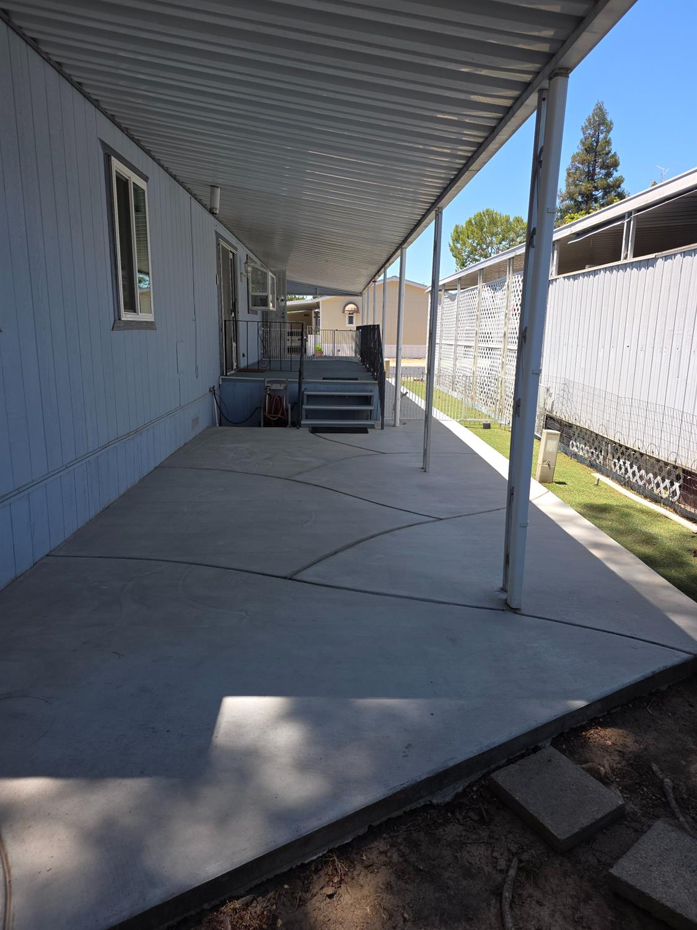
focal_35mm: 23
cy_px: 465
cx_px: 348
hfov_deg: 58.9
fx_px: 617
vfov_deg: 73.9
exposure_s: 1/364
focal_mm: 6.3
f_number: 1.7
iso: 12
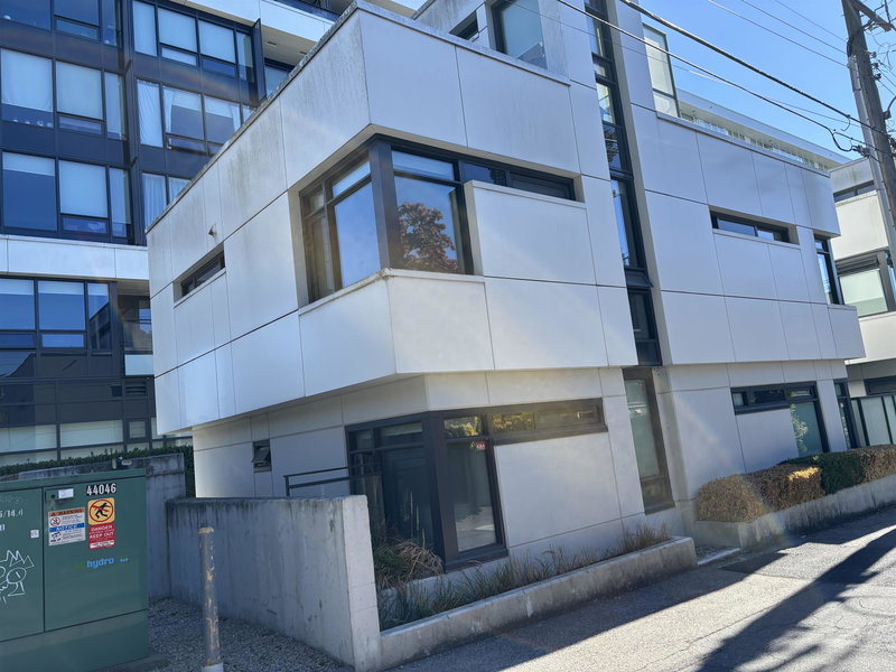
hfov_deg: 67.3
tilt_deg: +8.0
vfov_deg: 53.1
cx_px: 448
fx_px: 673
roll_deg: +7.3
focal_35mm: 26
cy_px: 336
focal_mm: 5.96
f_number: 1.6
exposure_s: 1/1047
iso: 50
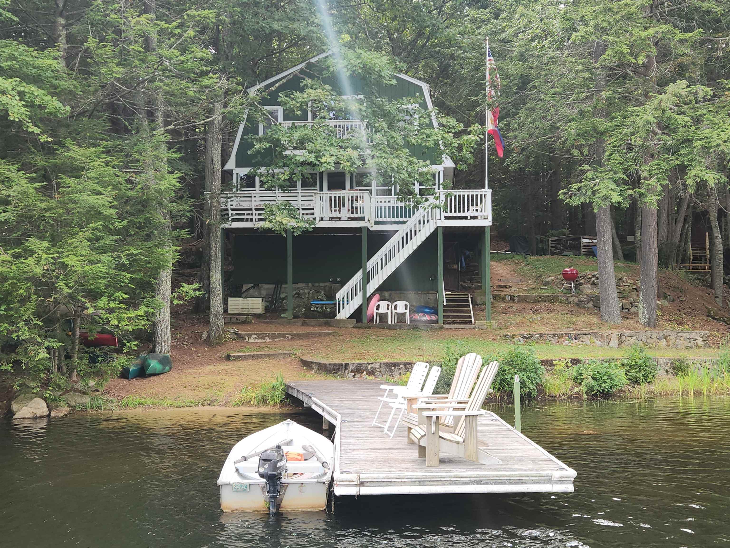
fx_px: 485
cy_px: 274
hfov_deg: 73.9
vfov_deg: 58.9
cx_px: 365
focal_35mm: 23
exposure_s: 1/202
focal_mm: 5.4
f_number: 1.8
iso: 20
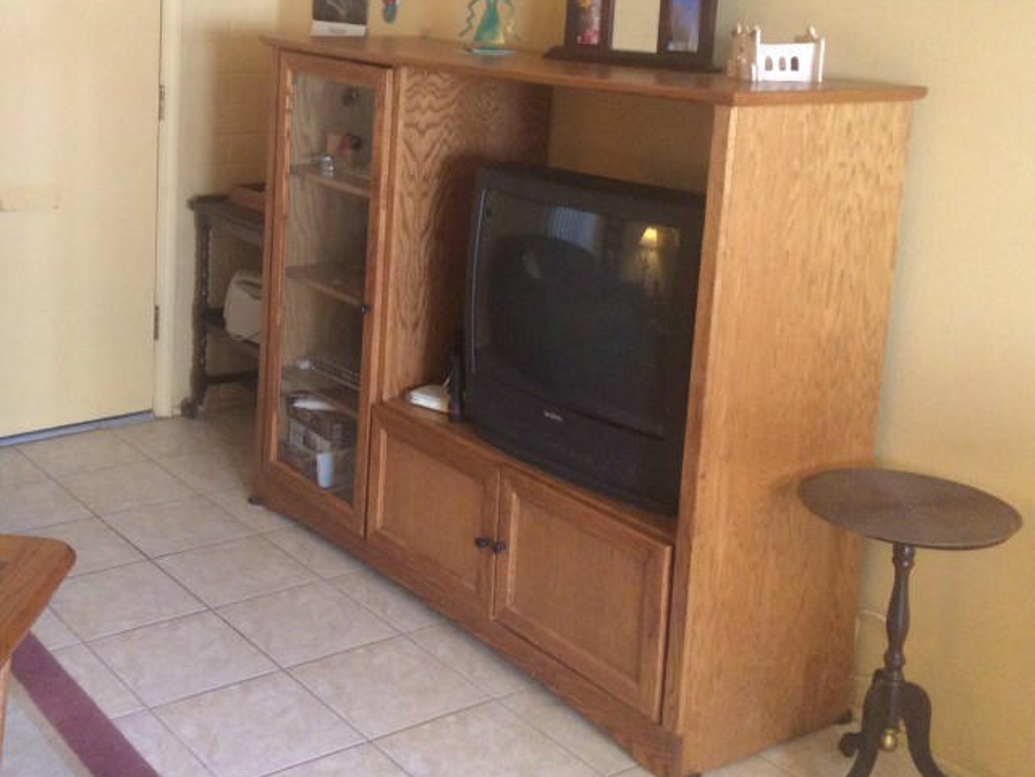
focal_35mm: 48
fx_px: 1435
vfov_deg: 29.7
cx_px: 310
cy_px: 188
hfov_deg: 39.0
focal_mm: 4.12
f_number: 2.2
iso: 320
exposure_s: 1/30
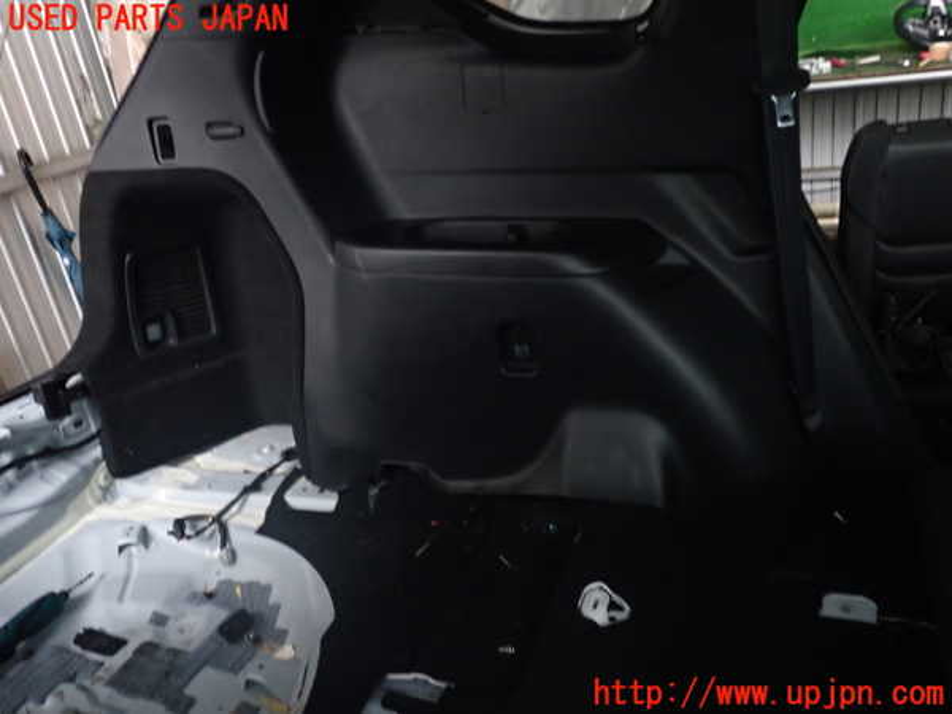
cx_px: 476
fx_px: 825
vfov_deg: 46.8
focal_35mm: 30
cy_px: 357
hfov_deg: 60.0
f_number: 6.3
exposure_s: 1/30
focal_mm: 5.4
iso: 400
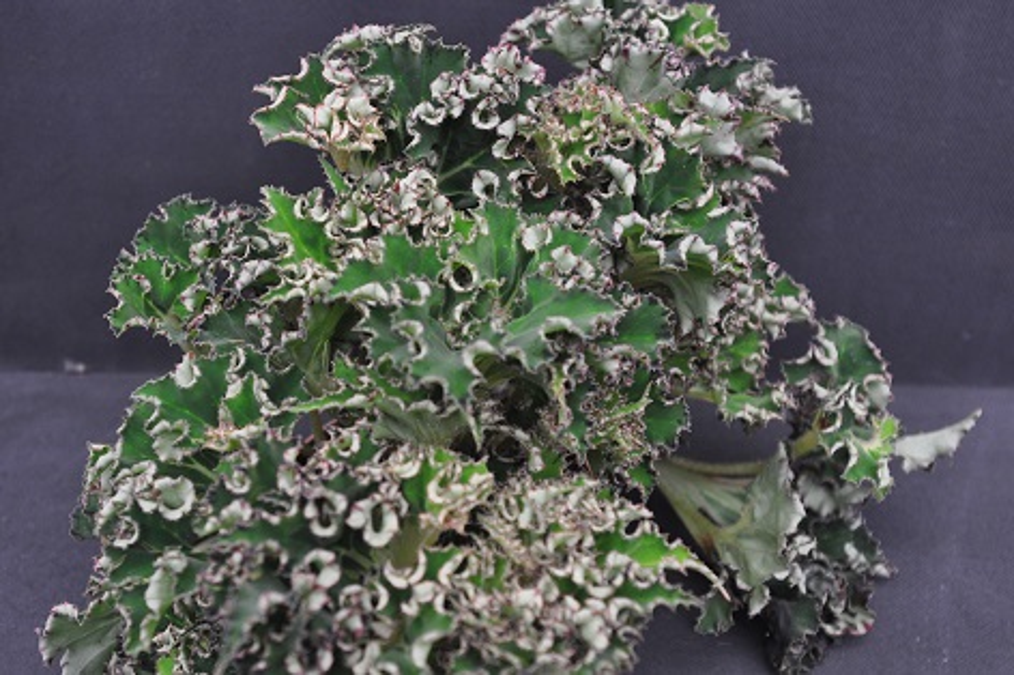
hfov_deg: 46.4
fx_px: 1182
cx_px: 507
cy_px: 338
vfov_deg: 31.8
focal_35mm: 42
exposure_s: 1/40
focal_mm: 28
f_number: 3.5
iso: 500
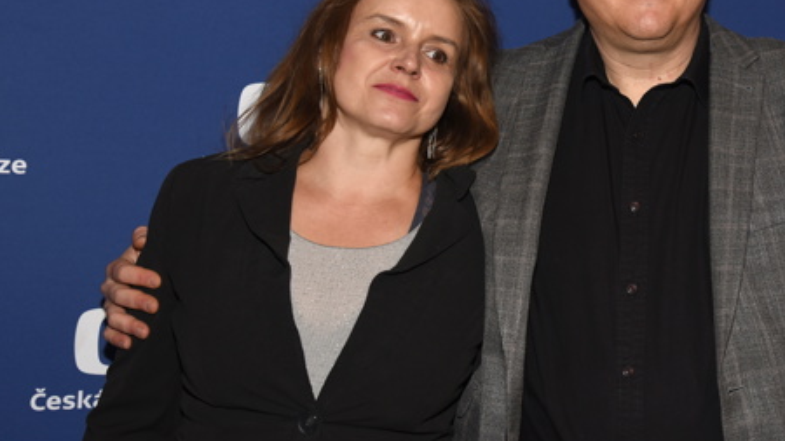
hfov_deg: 33.8
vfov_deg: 19.6
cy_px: 129
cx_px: 567
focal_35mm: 61
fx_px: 1270
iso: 500
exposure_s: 1/80
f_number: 5.6
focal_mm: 38
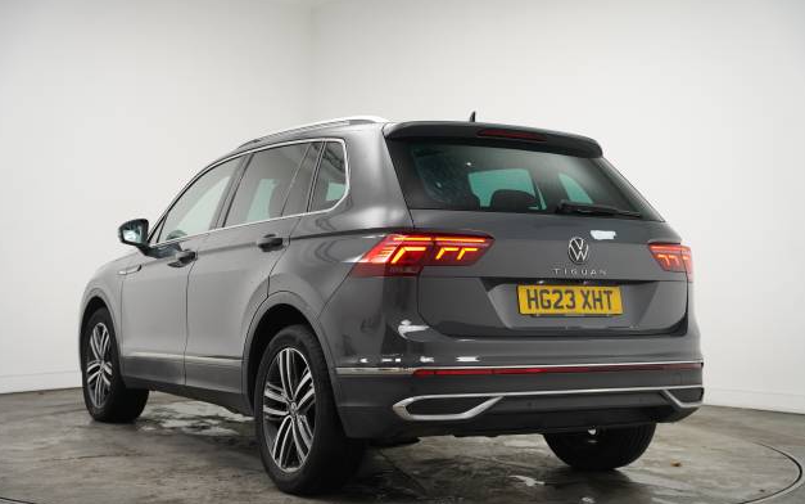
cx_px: 403
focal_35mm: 52
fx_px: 1148
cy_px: 267
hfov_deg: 38.6
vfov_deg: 24.7
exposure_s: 1/160
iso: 1600
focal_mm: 50.3
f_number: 4
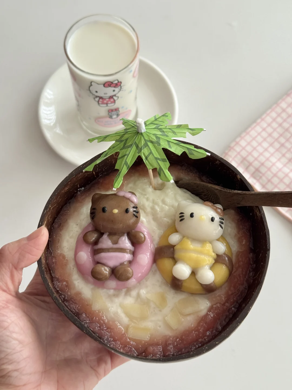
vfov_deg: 39.7
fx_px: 540
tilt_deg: -66.9
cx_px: 146
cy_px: 195
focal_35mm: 48
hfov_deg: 30.3
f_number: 1.78
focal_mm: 6.76
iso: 80
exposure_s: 1/121
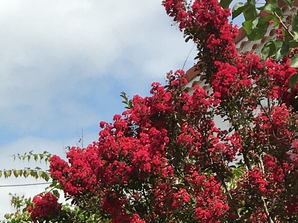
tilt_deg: +3.0
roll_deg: +2.2
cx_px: -15
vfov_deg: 9.3
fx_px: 1326
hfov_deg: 12.6
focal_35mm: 154
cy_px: 381
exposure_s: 1/1876
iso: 25
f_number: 2.2
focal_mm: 4.15
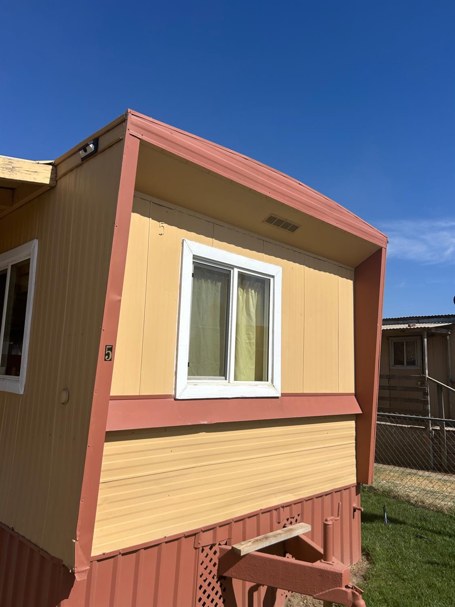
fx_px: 456
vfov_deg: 67.3
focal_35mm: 26
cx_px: 228
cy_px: 304
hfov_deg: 53.1
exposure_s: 1/8696
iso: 50
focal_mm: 5.7
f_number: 1.5
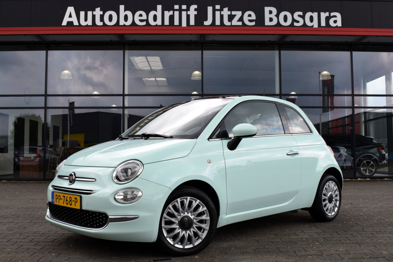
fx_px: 409
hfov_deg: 51.3
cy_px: 131
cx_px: 196
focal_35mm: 38
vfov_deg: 35.5
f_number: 8
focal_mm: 25
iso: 250
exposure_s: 1/250
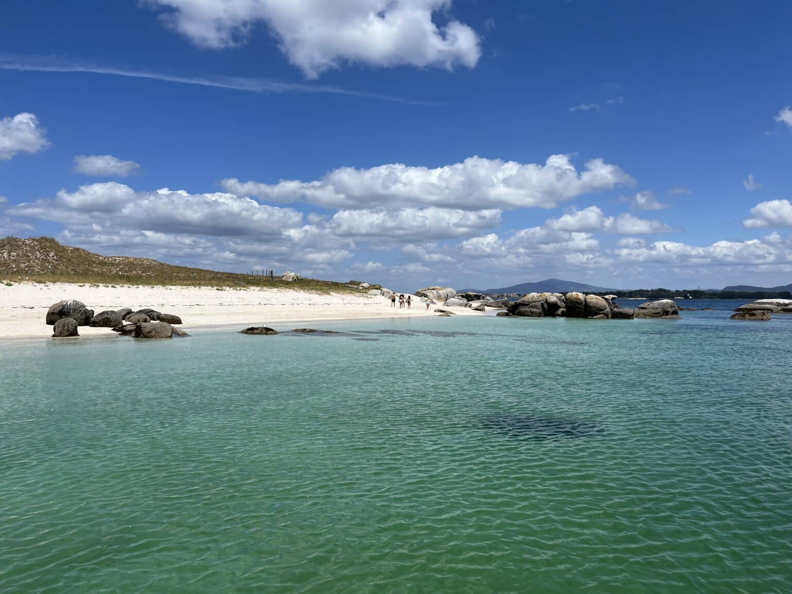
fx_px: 595
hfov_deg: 67.3
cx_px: 396
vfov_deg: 53.1
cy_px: 297
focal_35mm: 26
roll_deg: -1.0
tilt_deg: +0.4
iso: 50
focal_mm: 5.1
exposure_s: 1/7353
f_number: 1.6
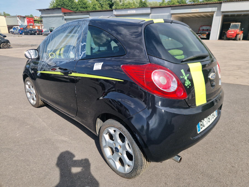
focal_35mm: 23
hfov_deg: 73.9
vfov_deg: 58.9
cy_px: 94
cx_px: 124
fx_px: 165
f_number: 1.8
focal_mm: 5.4
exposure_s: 1/1429
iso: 50
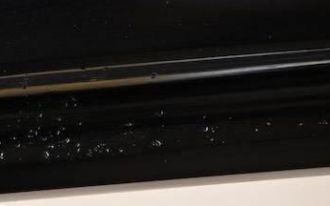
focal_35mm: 865
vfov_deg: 1.5
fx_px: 7777
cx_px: -311
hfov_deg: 2.4
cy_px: 4
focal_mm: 140
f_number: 6.3
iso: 100
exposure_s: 1/1.6
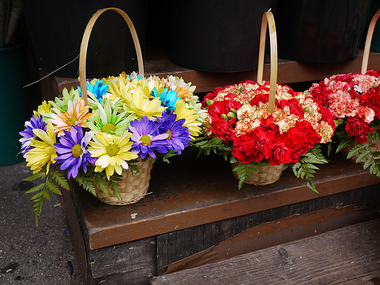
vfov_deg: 36.0
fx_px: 439
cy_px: 142
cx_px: 190
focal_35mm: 40
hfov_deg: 46.8
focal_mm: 20
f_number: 5
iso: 100
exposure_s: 1/125
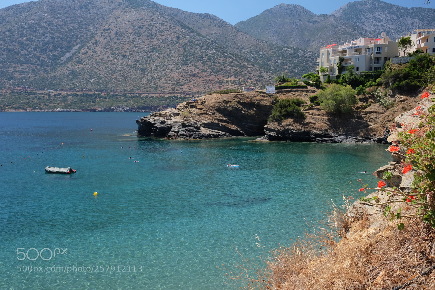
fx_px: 423
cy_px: 145
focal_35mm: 35
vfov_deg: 37.9
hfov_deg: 54.4
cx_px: 218
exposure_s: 1/220
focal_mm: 23
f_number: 9
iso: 800
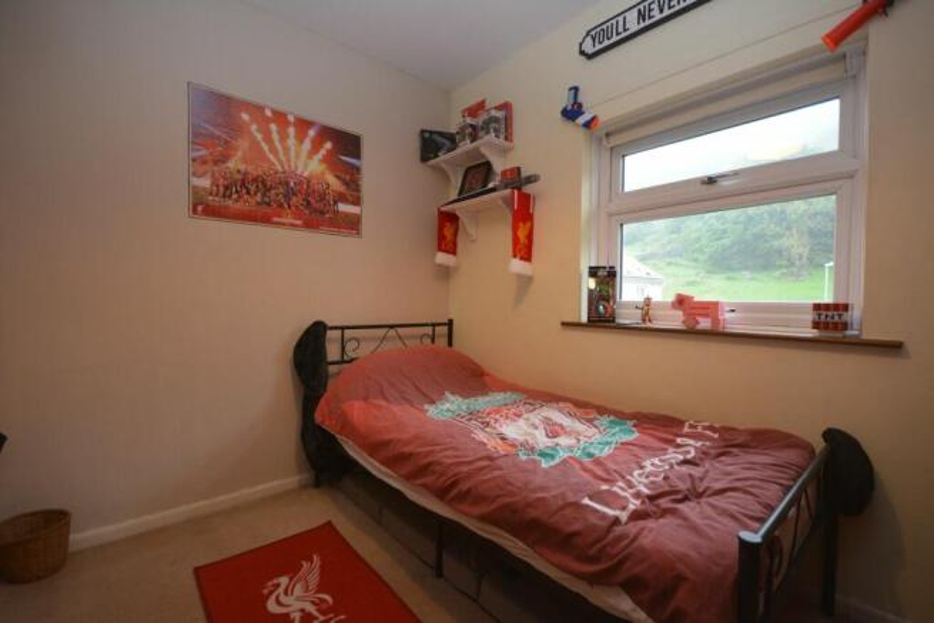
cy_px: 312
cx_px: 467
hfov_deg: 100.4
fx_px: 389
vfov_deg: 77.4
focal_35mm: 15
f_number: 4
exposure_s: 1/60
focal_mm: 10
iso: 640
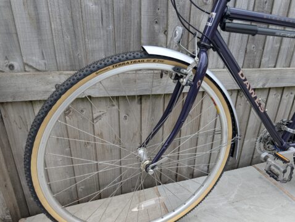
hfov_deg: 71.5
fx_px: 205
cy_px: 111
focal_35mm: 24
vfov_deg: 56.9
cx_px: 148
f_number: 1.68
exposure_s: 1/288
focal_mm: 6.9
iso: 29
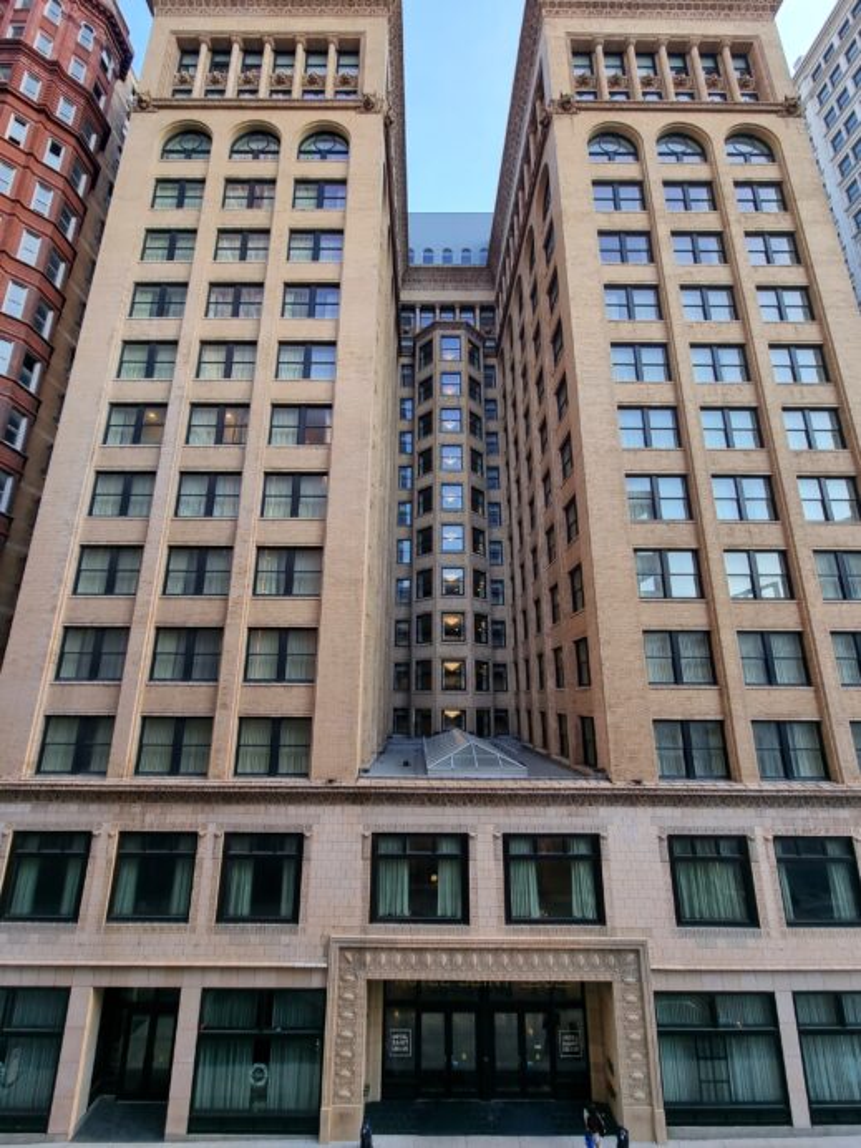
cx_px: 430
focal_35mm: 13
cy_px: 574
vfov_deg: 106.2
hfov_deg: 89.9
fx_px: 431
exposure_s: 1/133
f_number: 2.2
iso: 50
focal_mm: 2.2
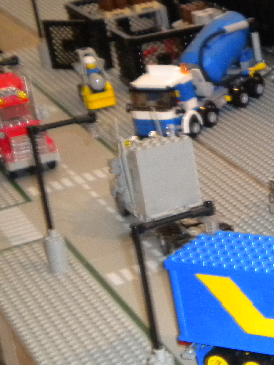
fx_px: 1256
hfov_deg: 11.9
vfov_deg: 16.5
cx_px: 410
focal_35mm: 119
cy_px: 133
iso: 400
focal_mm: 9.3
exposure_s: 1/30
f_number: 3.9
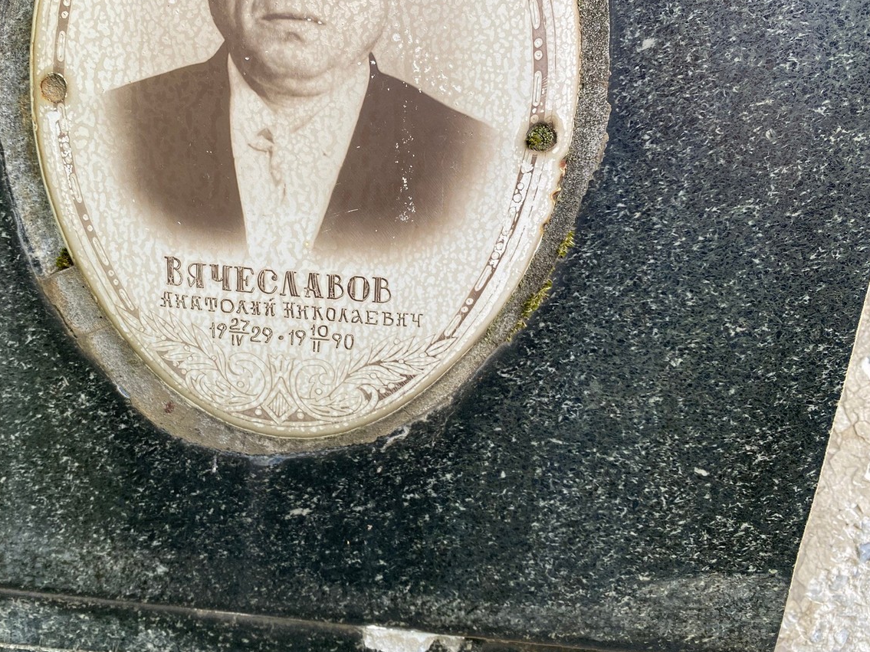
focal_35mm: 33
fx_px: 829
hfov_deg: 55.0
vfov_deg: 42.9
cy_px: 296
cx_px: 351
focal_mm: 4.25
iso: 32
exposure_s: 1/265
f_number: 1.8
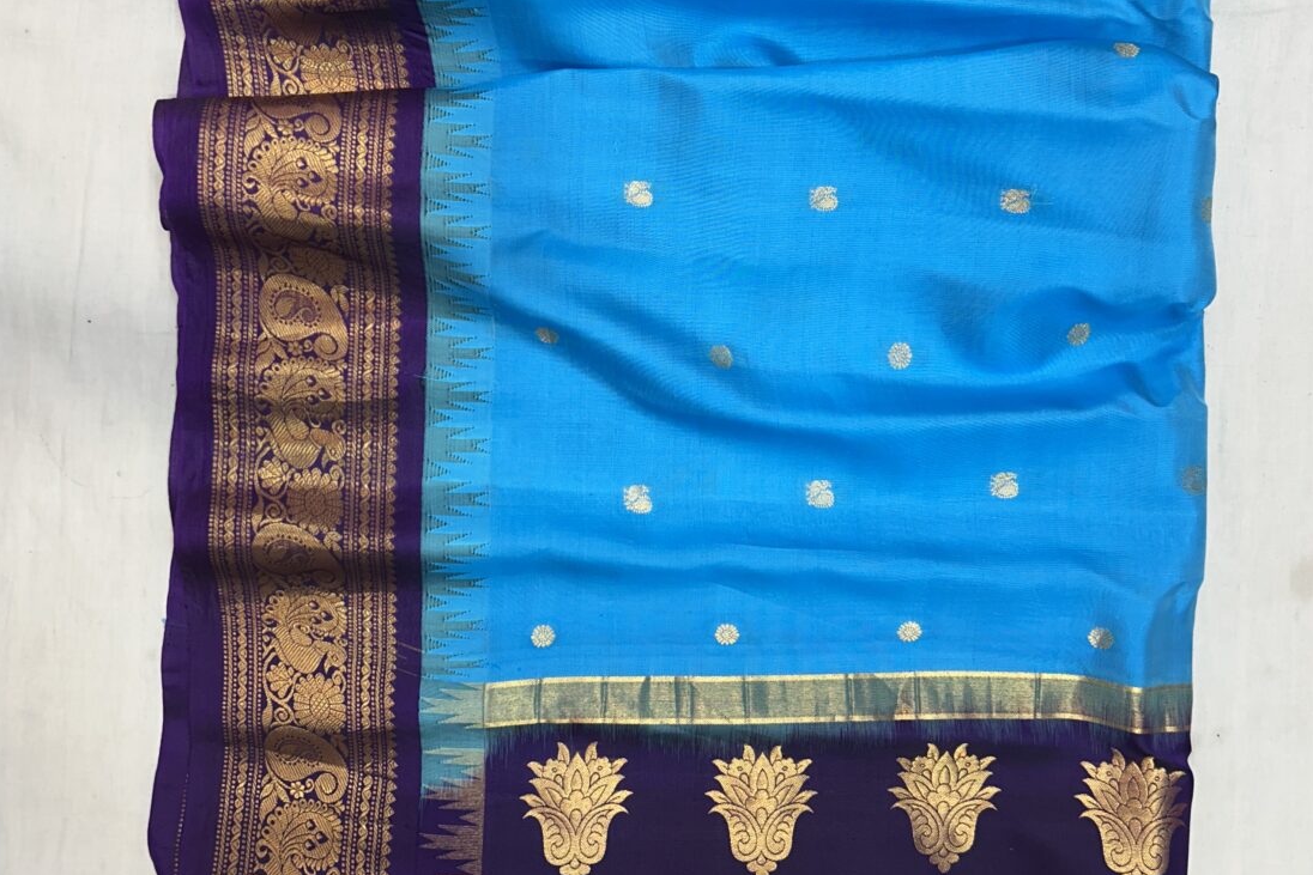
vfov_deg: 35.7
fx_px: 1350
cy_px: 321
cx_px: 649
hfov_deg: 51.9
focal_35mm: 37
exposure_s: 1/100
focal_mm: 5.7
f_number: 1.5
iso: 64
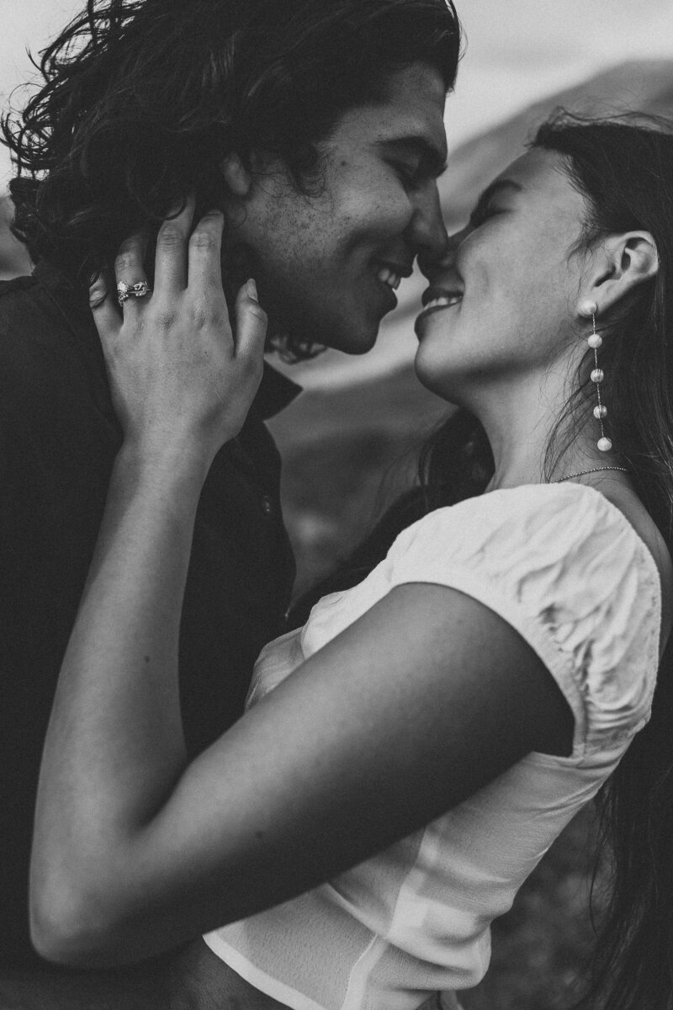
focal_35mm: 39
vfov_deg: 49.6
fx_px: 1094
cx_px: 336
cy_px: 505
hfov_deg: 34.2
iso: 80
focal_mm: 39
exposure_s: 1/250
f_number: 2.8
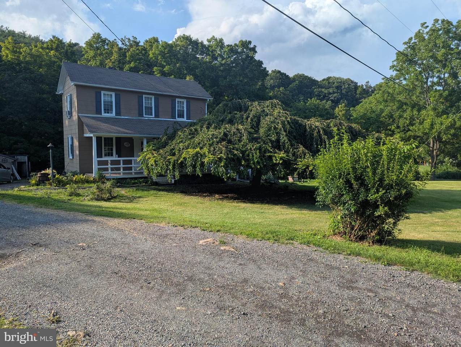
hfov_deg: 71.5
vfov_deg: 56.9
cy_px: 174
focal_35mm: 24
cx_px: 230
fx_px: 320
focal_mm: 6.81
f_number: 1.85
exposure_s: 1/1919
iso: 47
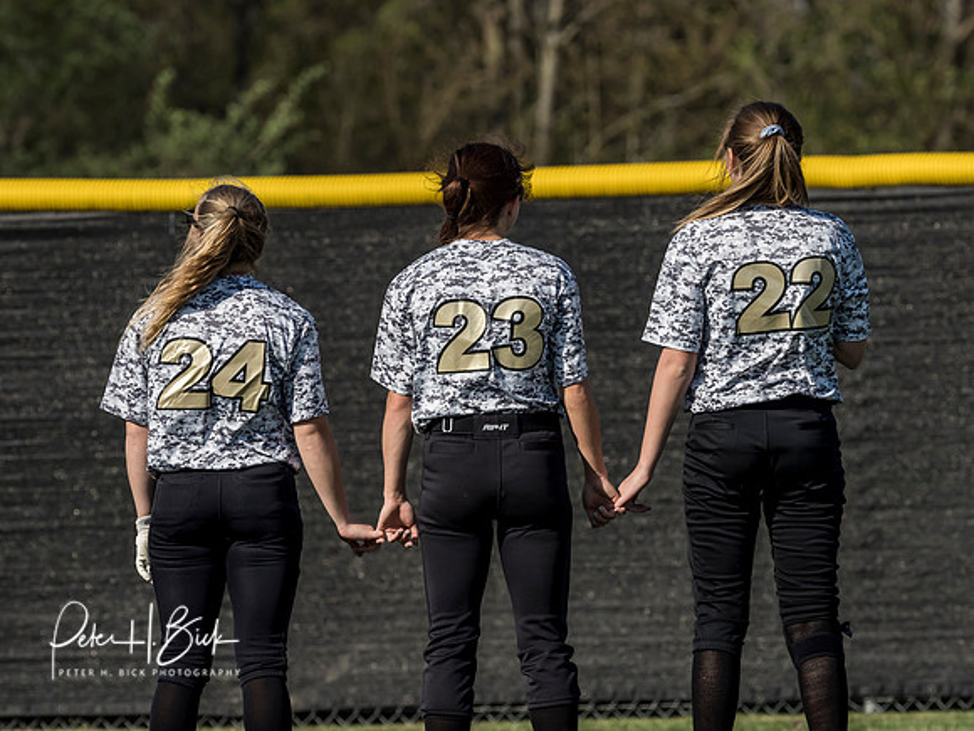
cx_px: 487
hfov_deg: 3.3
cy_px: 366
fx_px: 16911
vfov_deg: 2.5
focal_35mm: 601
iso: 400
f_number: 6.3
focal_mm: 300
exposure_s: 1/1600
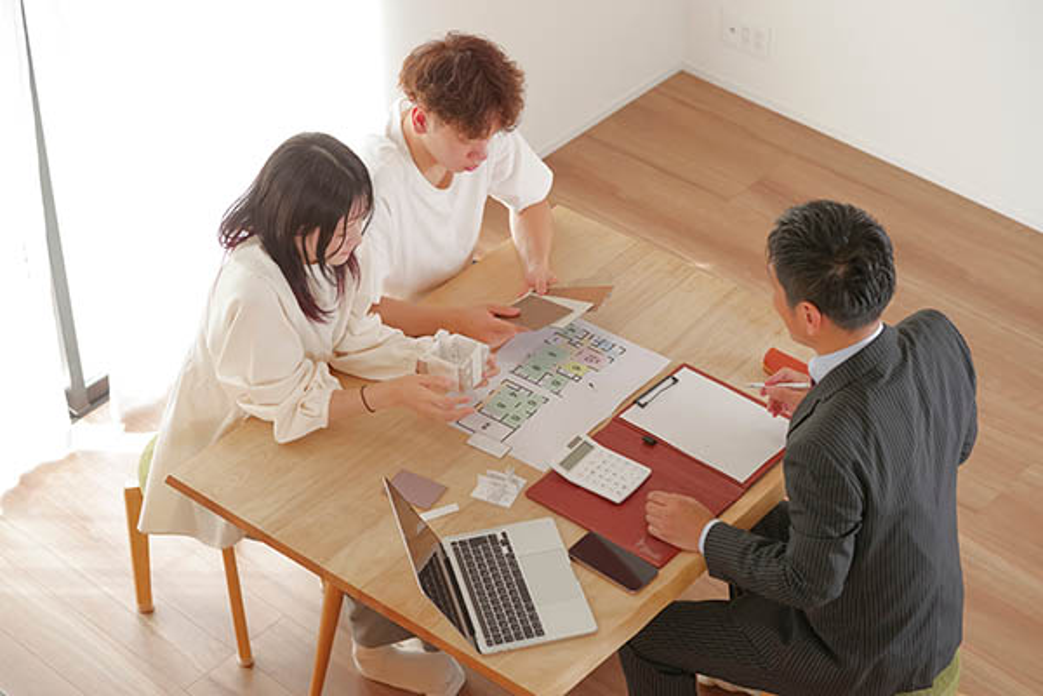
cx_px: 522
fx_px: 2405
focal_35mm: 83
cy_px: 348
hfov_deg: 24.5
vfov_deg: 16.5
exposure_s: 1/200
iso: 400
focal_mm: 83
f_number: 4.5
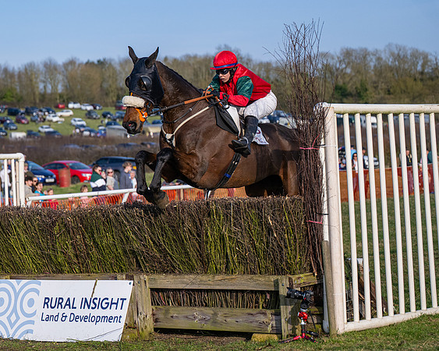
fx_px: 1259
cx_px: 171
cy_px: 153
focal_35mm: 97
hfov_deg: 19.8
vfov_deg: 15.9
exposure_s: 1/6400
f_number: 2.8
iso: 400
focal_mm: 70
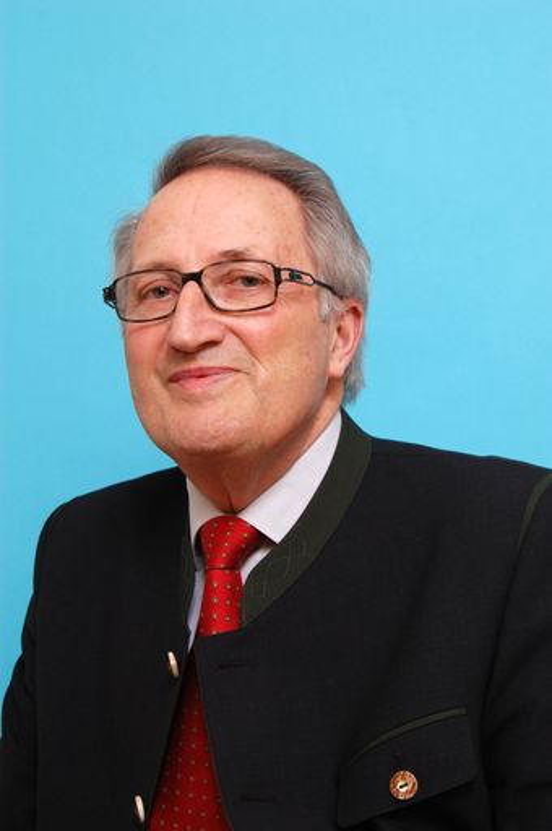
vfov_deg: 31.9
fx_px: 1453
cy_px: 416
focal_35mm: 63
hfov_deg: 21.5
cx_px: 276
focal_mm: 42
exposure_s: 1/125
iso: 200
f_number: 11
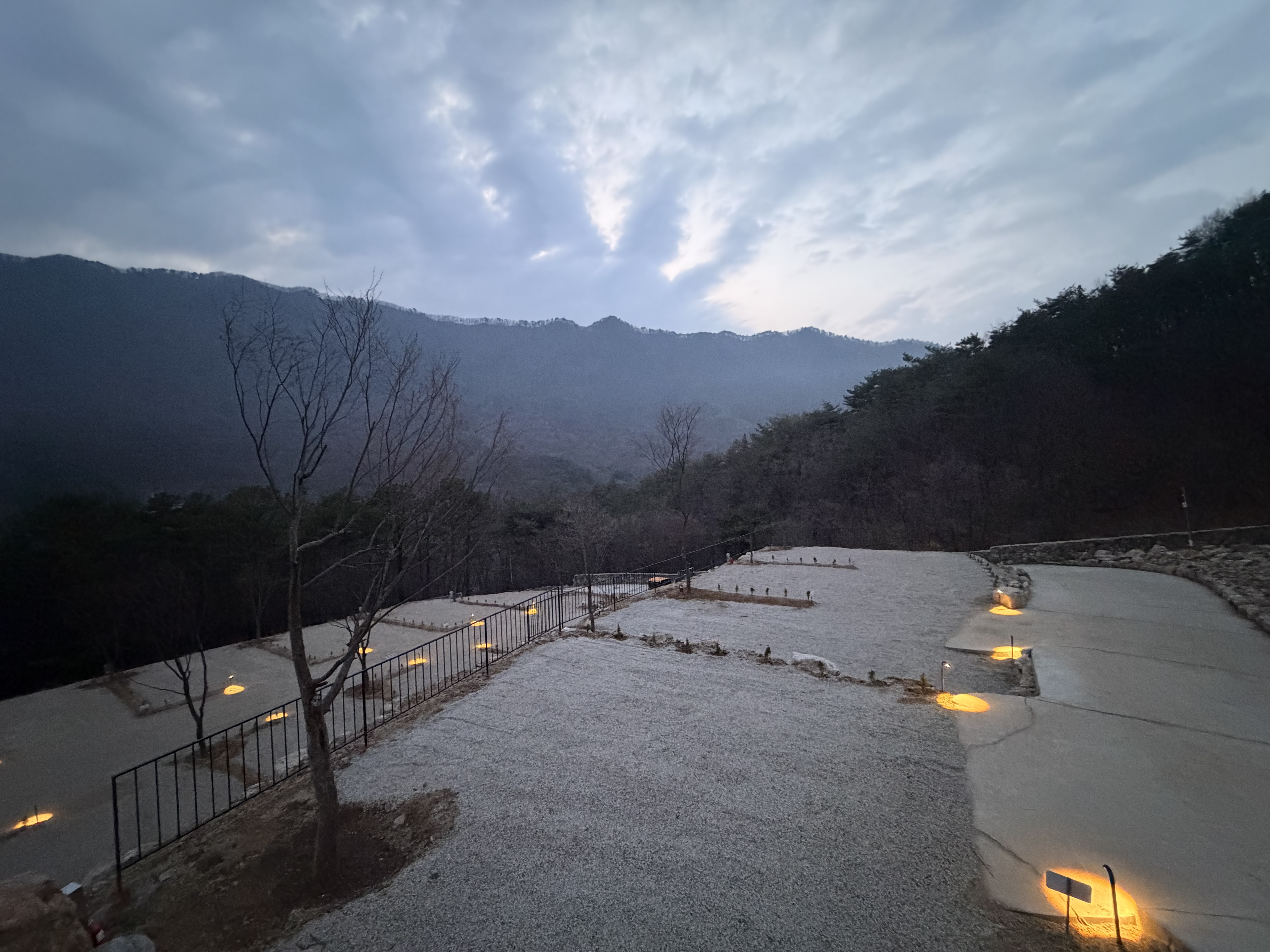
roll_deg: +2.3
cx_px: 635
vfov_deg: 85.7
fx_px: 514
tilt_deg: -0.9
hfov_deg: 102.1
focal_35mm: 14
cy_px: 476
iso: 1000
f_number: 2.2
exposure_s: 1/40
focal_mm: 2.22
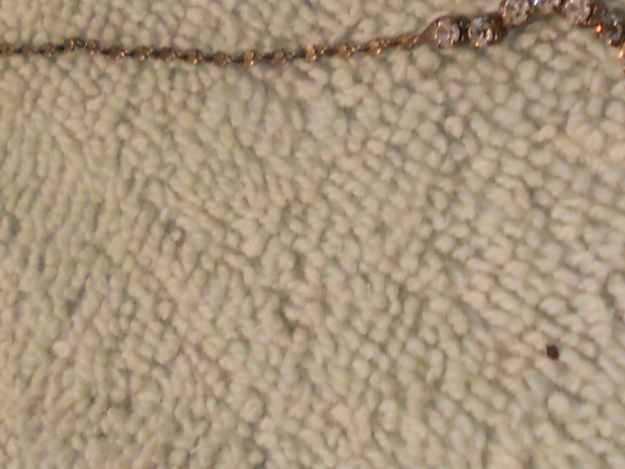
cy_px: -81
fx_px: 1806
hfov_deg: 19.3
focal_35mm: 100
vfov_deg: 14.4
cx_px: 553
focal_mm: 5.8
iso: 320
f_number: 3.5
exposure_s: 1/30
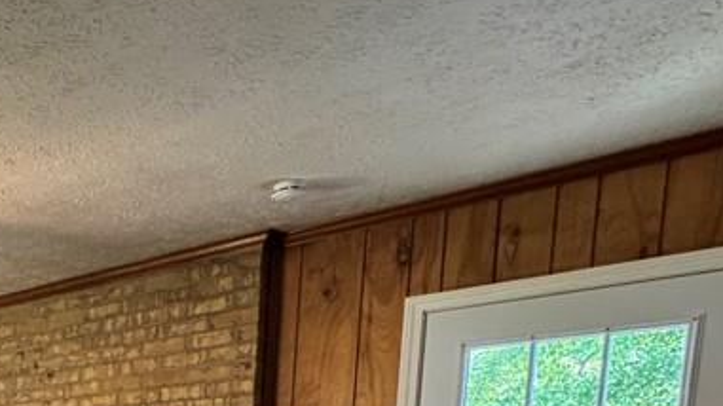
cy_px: 581
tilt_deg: -6.7
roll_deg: +0.4
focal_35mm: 41
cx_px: -180
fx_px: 786
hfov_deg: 36.1
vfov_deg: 23.9
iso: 320
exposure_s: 1/60
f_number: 2.2
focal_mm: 2.22
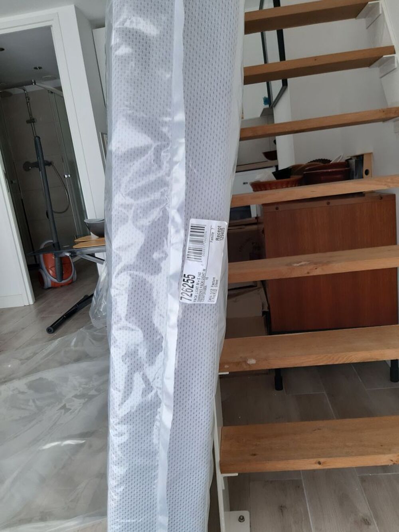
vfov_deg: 65.3
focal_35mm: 27
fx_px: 415
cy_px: 266
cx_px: 200
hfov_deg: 51.4
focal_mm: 3.93
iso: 125
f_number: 1.7
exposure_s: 1/50
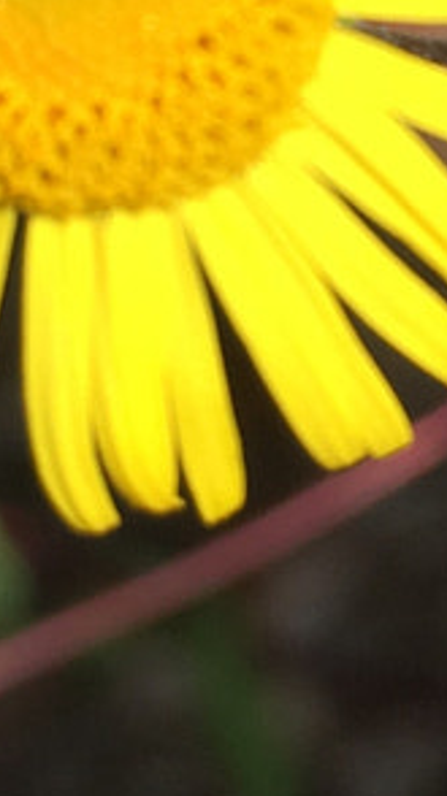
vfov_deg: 12.4
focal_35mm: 172
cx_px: 333
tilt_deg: -42.9
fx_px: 3631
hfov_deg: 7.0
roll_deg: +0.7
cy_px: 32
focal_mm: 4.15
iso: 25
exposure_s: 1/1326
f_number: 2.2
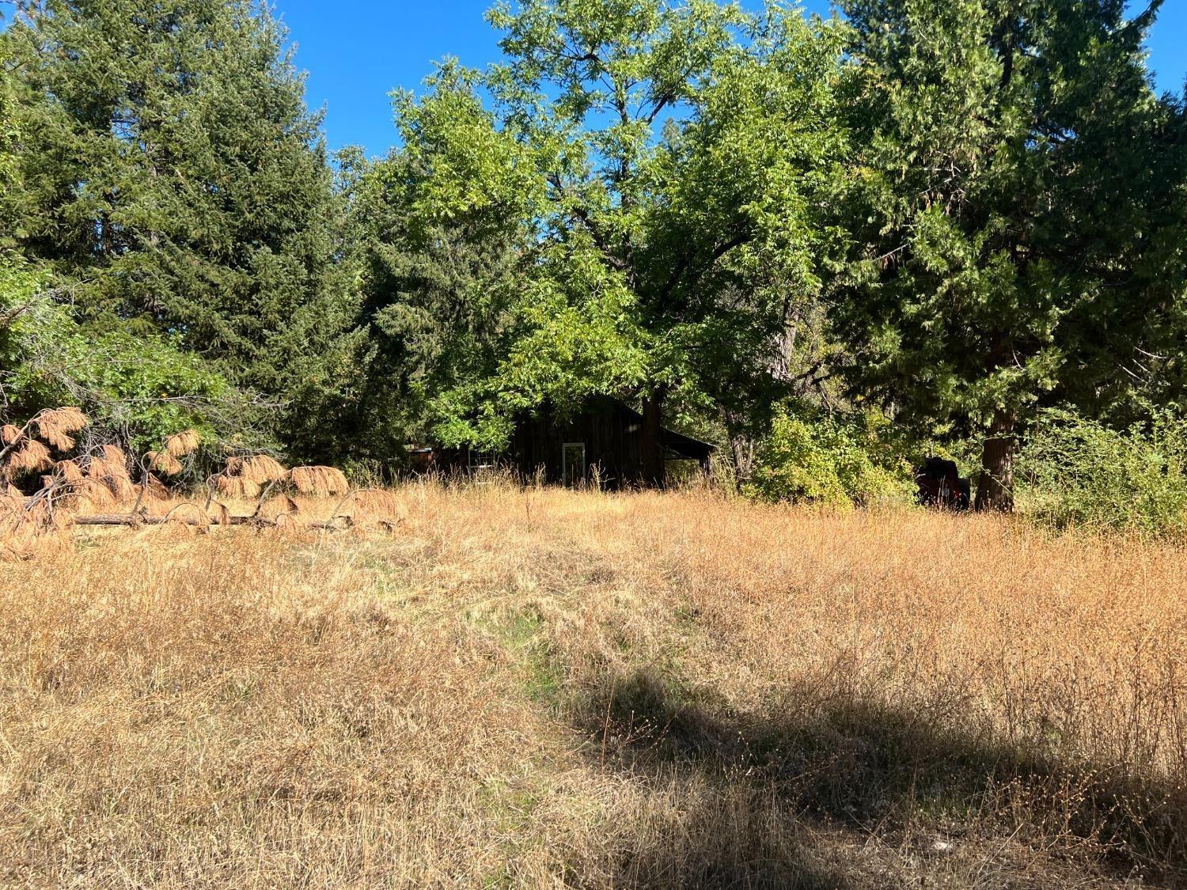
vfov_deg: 53.1
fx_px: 892
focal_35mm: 26
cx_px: 594
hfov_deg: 67.3
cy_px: 445
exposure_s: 1/1934
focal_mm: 5.7
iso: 50
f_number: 1.5
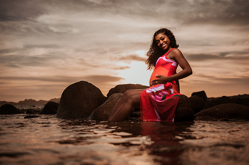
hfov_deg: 54.3
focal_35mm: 35
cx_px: 124
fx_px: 243
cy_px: 82
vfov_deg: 37.7
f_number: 1.8
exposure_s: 1/5000
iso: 100
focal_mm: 35
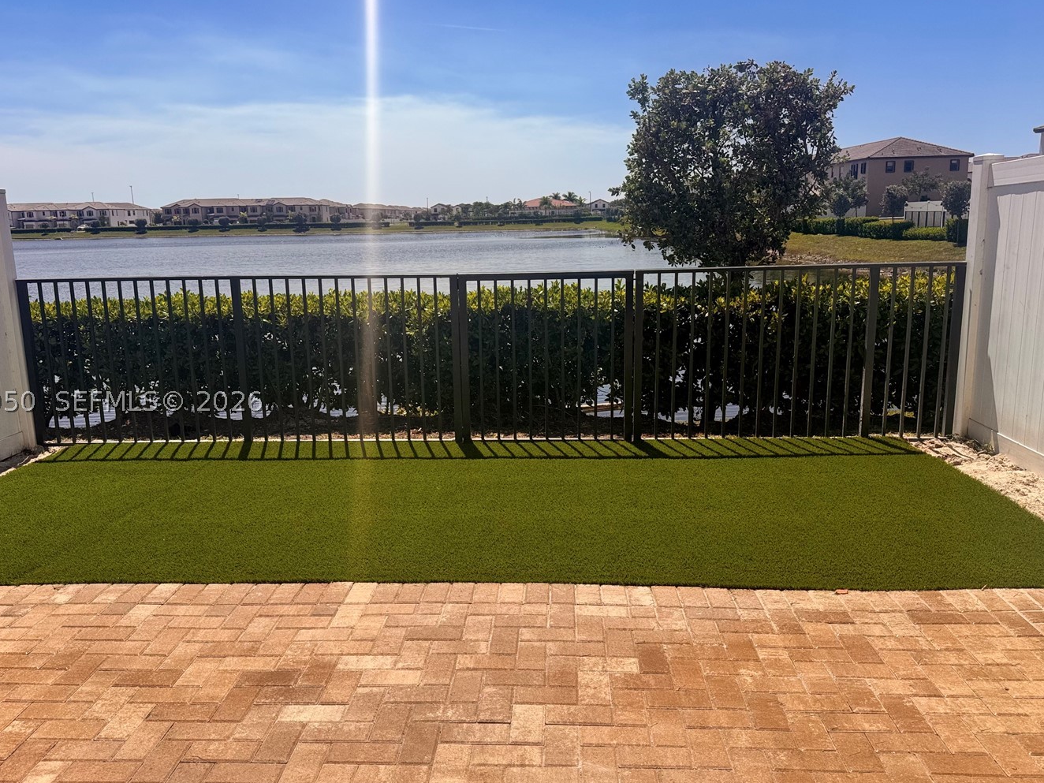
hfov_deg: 61.6
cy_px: 401
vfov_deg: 48.2
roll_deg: +1.2
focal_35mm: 29
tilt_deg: -13.6
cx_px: 505
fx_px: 875
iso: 80
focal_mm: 6.76
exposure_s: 1/9009
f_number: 1.78
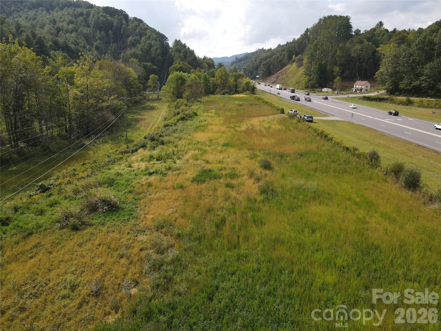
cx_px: 220
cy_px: 166
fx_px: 306
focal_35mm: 24
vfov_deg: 56.8
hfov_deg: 71.6
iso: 100
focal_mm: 4.5
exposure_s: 1/400
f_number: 2.8
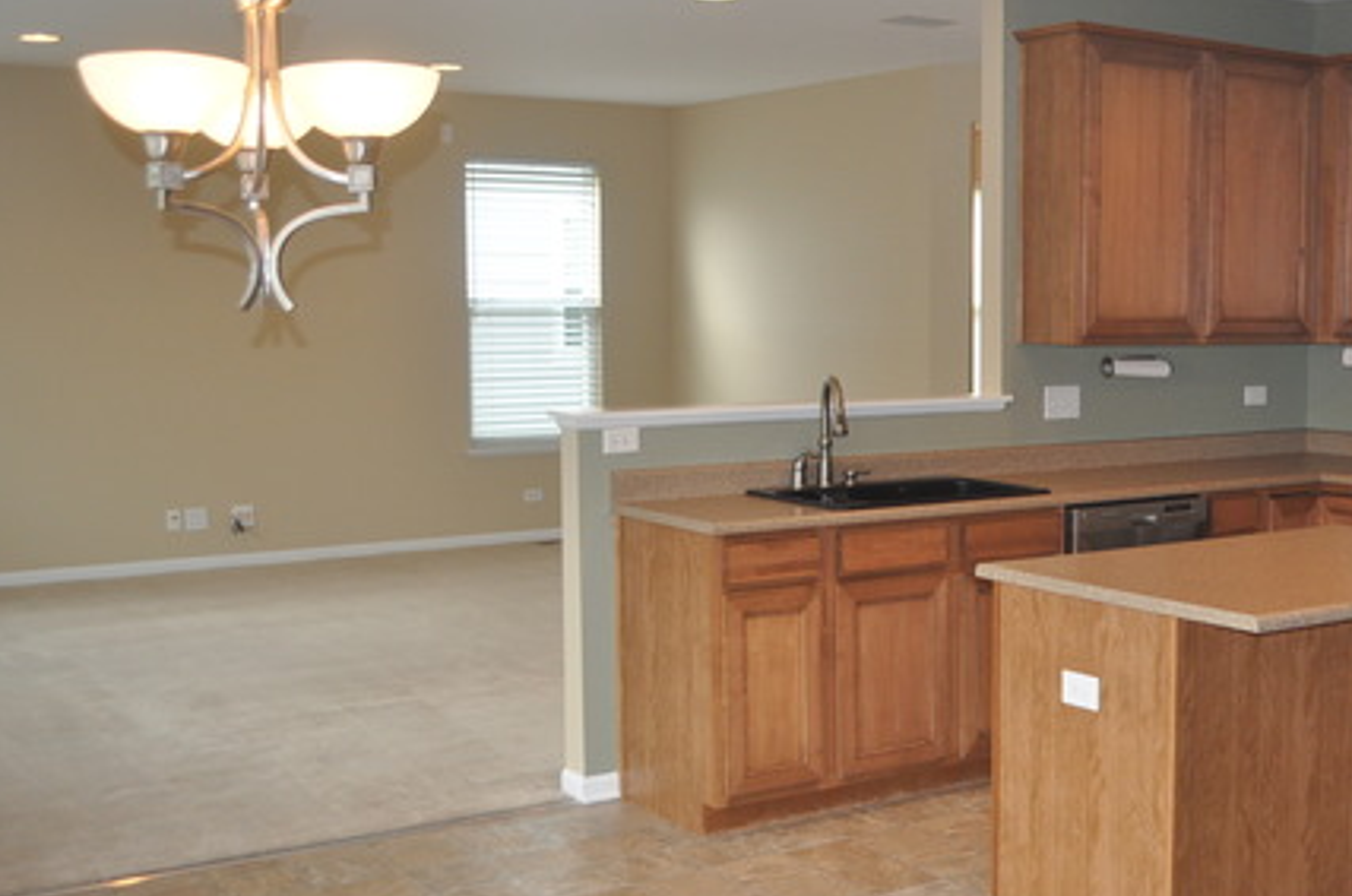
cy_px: 363
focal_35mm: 45
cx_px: 950
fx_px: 1687
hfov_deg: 42.8
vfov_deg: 29.7
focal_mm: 20
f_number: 3.8
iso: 640
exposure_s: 1/125
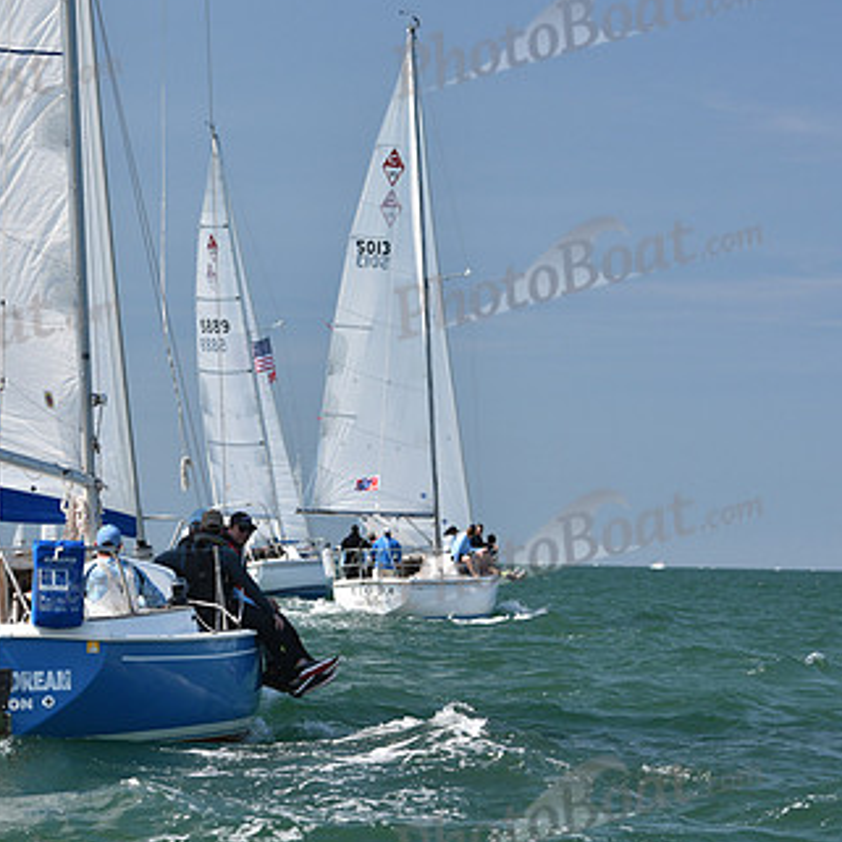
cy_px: 445
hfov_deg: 13.2
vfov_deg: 13.2
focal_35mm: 132
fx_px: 3633
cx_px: 260
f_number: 5
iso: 320
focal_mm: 86
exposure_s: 1/800
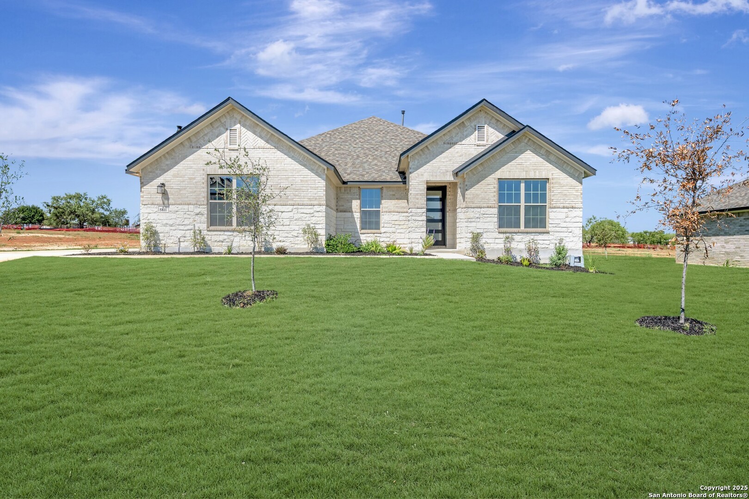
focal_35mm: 18
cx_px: 374
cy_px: 250
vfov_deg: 65.9
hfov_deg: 88.4
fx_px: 385
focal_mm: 18.5
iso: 100
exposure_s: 1/320
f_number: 9
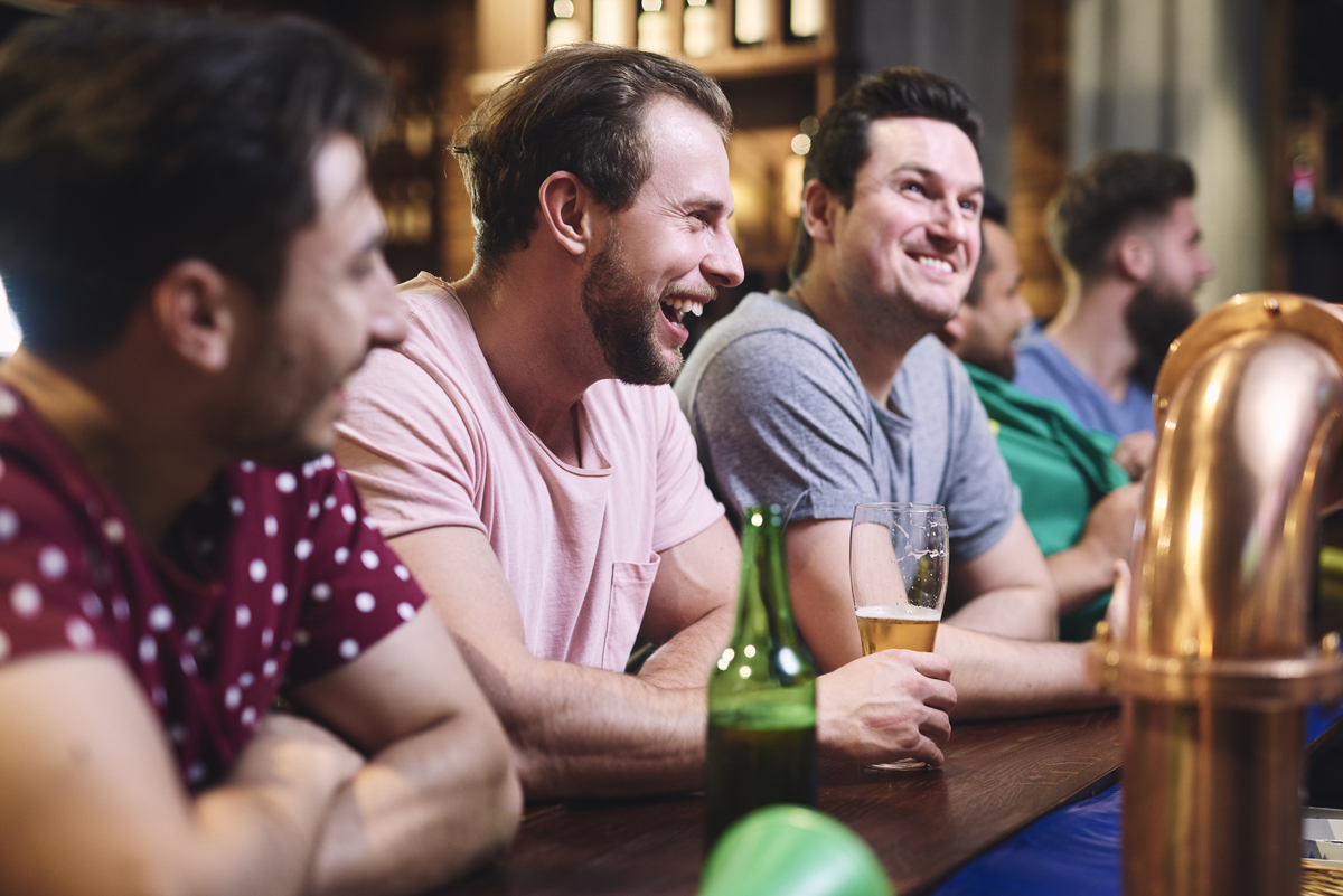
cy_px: 448
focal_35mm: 50
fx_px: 1866
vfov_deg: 27.0
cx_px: 672
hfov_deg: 39.6
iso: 400
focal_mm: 50
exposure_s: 1/100
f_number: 2
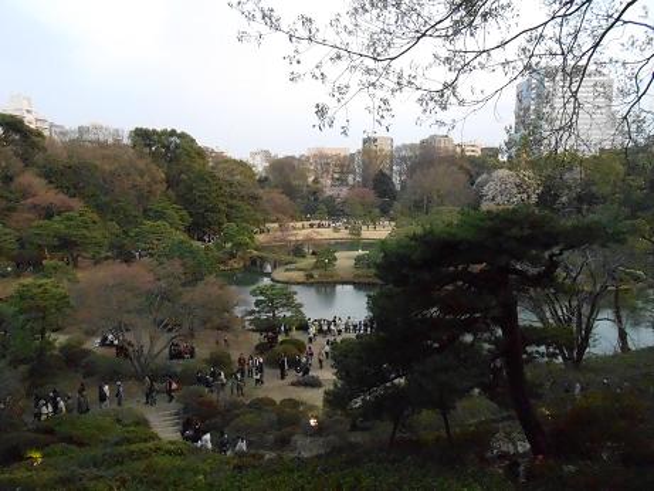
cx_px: 327
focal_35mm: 26
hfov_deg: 67.3
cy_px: 246
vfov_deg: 53.1
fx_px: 491
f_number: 3.5
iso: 1600
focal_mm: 4.6
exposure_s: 1/640
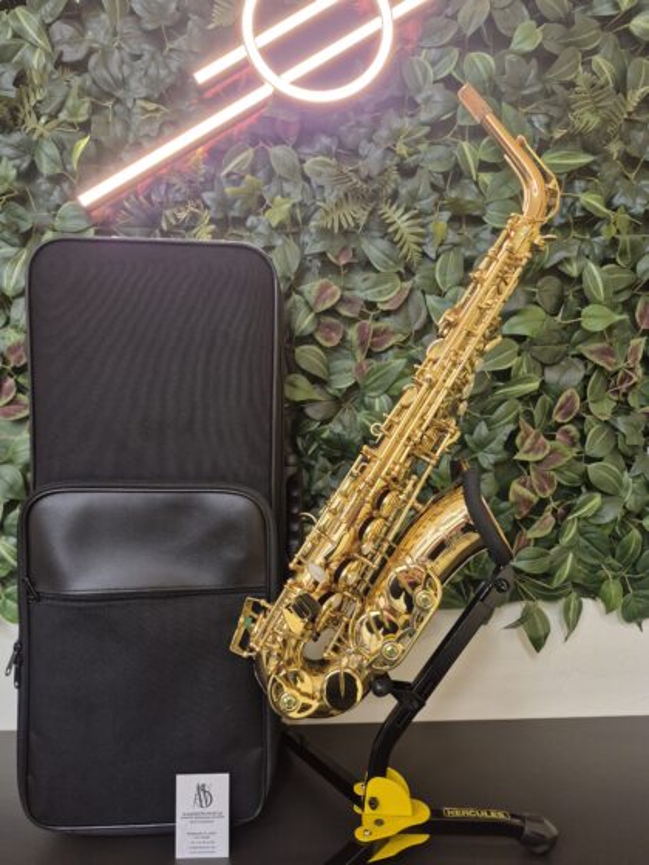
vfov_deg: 73.9
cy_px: 432
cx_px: 324
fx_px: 575
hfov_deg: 58.9
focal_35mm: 23
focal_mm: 5.4
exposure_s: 1/54
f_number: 1.8
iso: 200
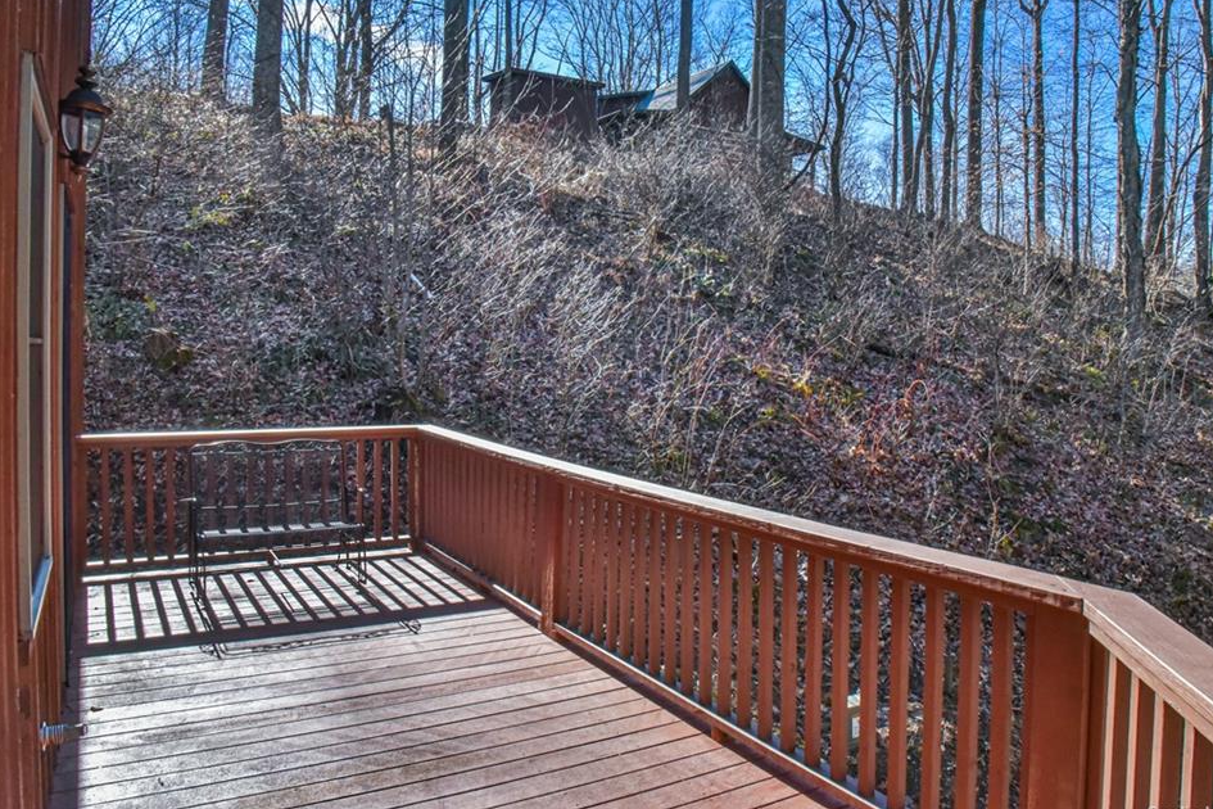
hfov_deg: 69.4
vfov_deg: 49.5
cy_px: 386
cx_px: 629
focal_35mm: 26
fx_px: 876
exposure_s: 1/320
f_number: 18
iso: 4000
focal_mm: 24
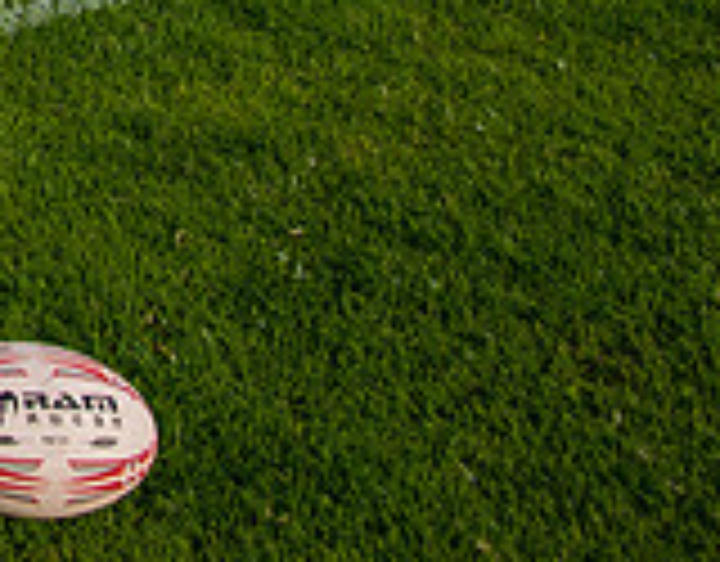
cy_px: -602
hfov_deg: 15.2
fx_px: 2006
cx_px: -838
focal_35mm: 95
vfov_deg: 13.4
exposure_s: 1/1600
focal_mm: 20
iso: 250
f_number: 4
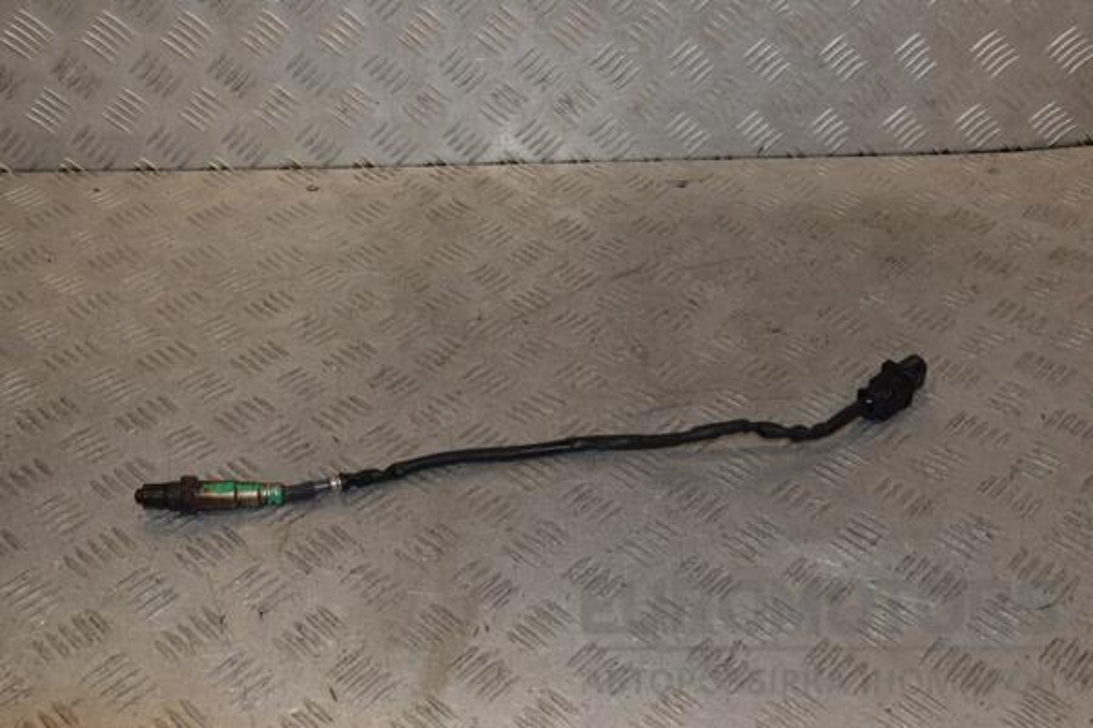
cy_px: 364
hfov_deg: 46.4
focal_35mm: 42
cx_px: 546
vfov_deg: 31.9
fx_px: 1275
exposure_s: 1/200
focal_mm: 28
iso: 800
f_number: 9
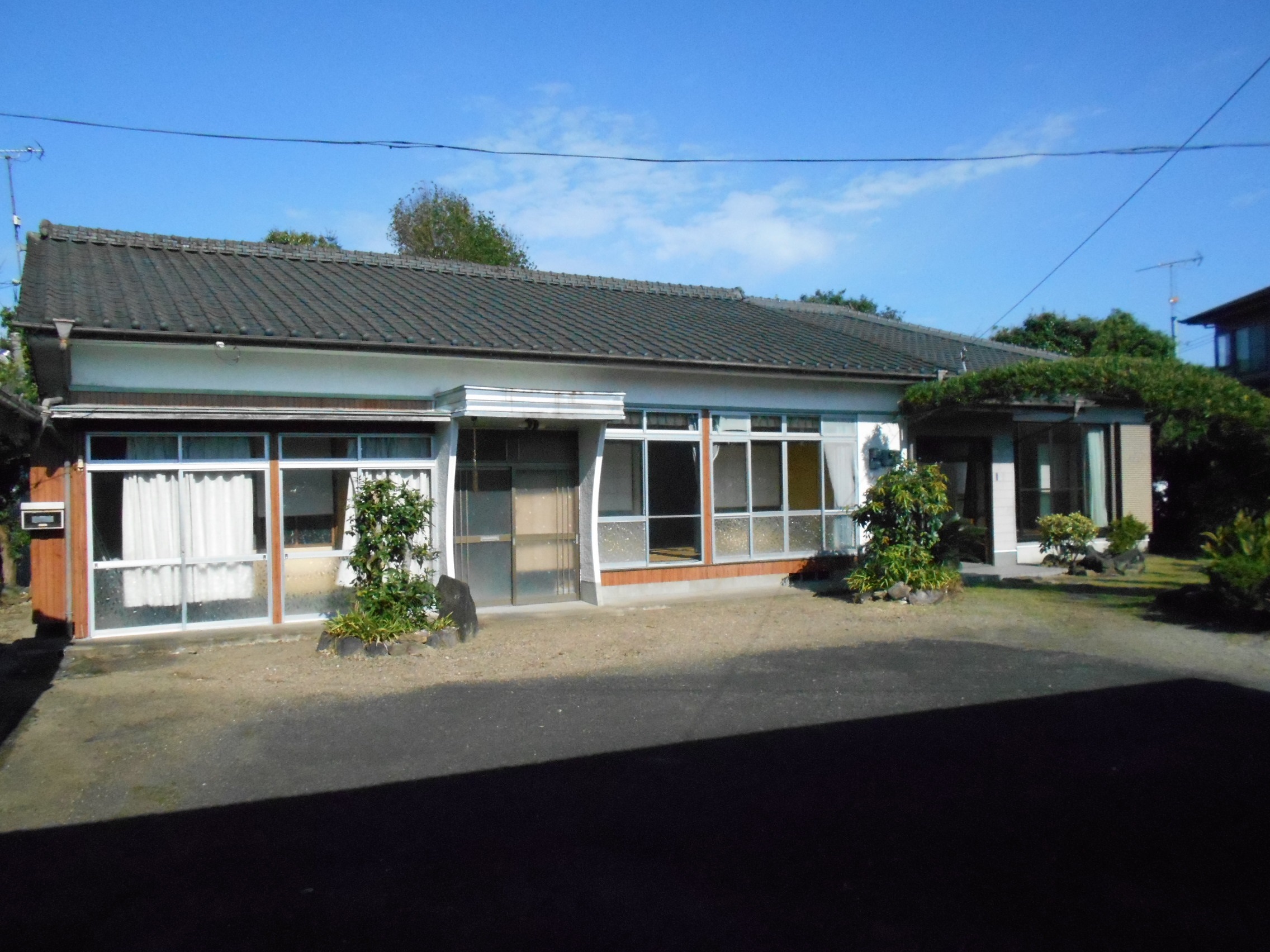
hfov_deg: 67.3
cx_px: 635
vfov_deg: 53.1
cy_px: 476
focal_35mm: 26
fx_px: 954
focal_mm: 4.6
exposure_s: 1/1600
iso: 800
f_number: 8
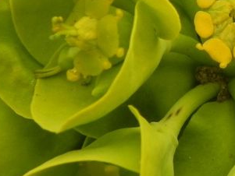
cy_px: 79
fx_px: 795
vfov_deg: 12.7
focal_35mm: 117
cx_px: 246
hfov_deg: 16.4
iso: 200
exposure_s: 1/160
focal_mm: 5.9
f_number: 4
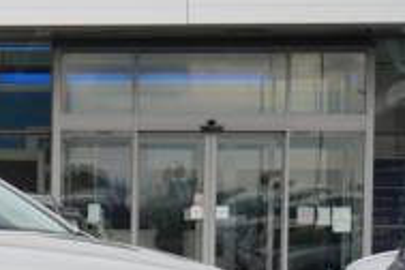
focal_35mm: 173
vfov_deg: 7.9
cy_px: 291
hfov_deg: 11.4
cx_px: -191
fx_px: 1946
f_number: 5
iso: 160
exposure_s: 1/160
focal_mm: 34
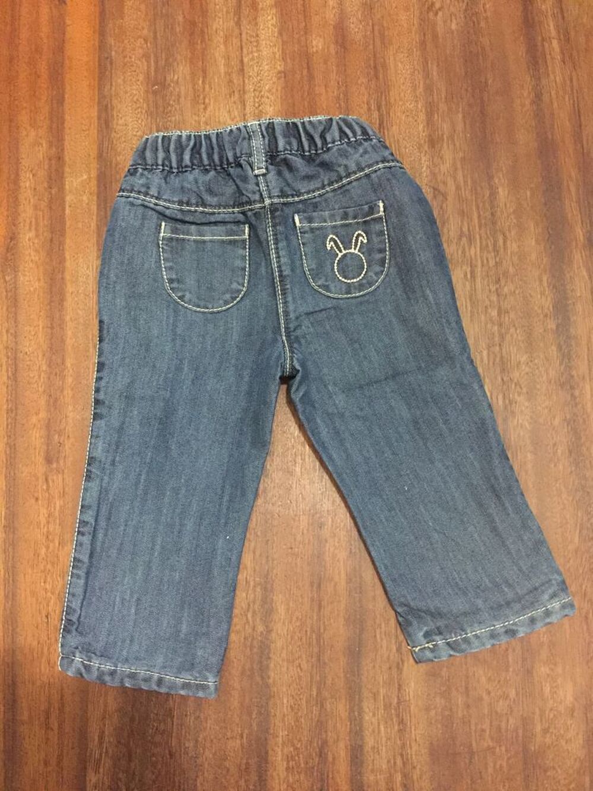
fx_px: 662
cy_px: 396
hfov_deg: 48.2
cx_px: 296
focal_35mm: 29
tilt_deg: -80.2
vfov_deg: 61.7
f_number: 2.2
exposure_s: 1/8
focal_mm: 4.15
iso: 250
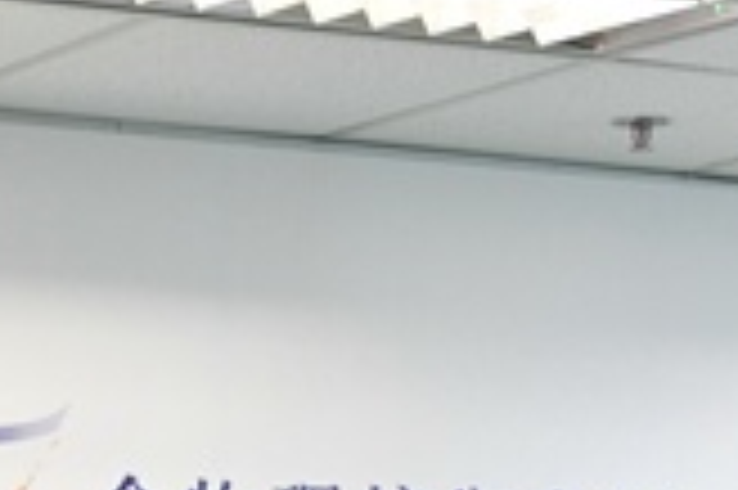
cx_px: -364
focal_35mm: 139
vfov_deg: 9.4
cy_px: 877
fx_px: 2847
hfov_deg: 13.9
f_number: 5
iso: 1000
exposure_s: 1/100
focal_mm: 38
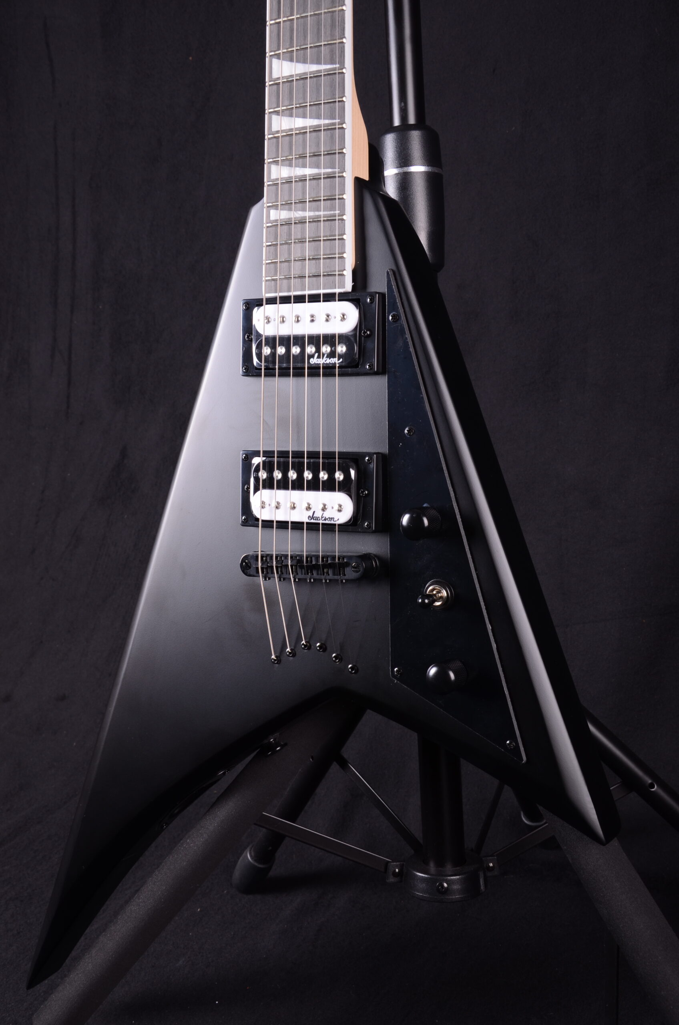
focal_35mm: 42
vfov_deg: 46.5
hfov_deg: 31.8
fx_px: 1193
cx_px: 340
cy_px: 512
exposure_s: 1/200
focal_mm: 28
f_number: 11
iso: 200
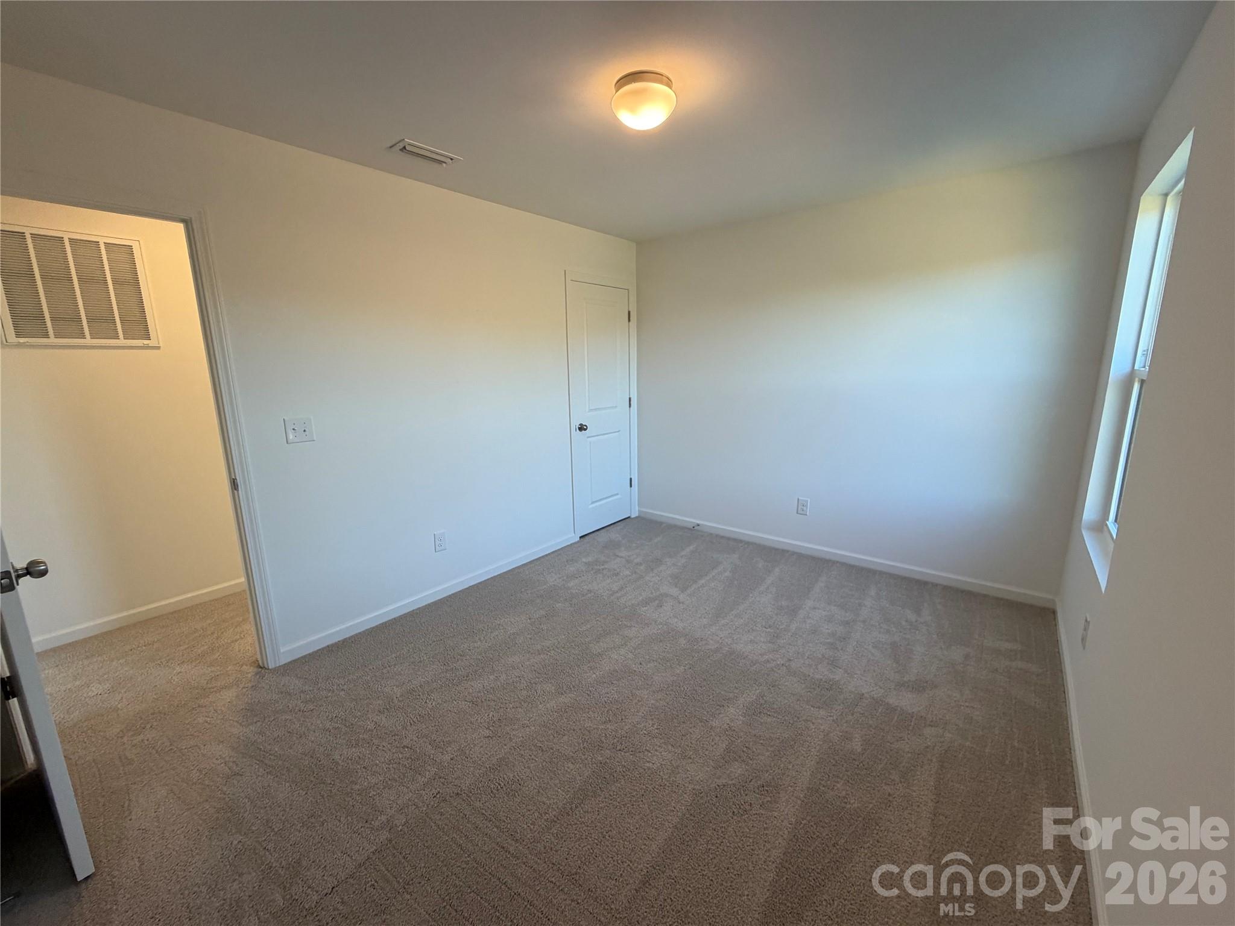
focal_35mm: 14
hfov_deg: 102.1
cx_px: 618
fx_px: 499
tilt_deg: -11.2
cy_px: 463
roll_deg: +1.2
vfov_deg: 85.7
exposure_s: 1/120
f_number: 2.2
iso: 160
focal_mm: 2.22
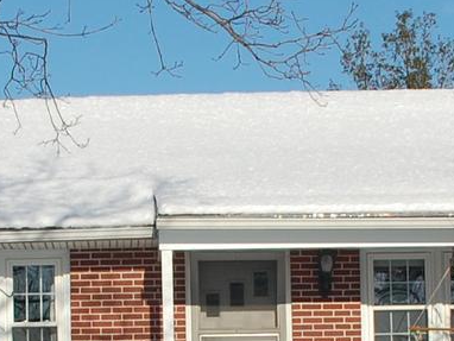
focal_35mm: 139
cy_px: 329
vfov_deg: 10.6
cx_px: 195
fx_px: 1824
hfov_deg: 14.2
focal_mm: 18
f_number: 11
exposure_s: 1/500
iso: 200
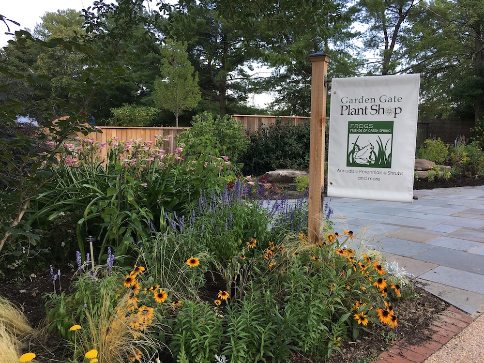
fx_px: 405
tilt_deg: -6.2
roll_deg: -0.4
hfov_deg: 61.7
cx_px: 242
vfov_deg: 48.2
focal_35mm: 29
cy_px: 182
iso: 25
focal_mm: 4.15
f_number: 2.2
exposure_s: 1/234
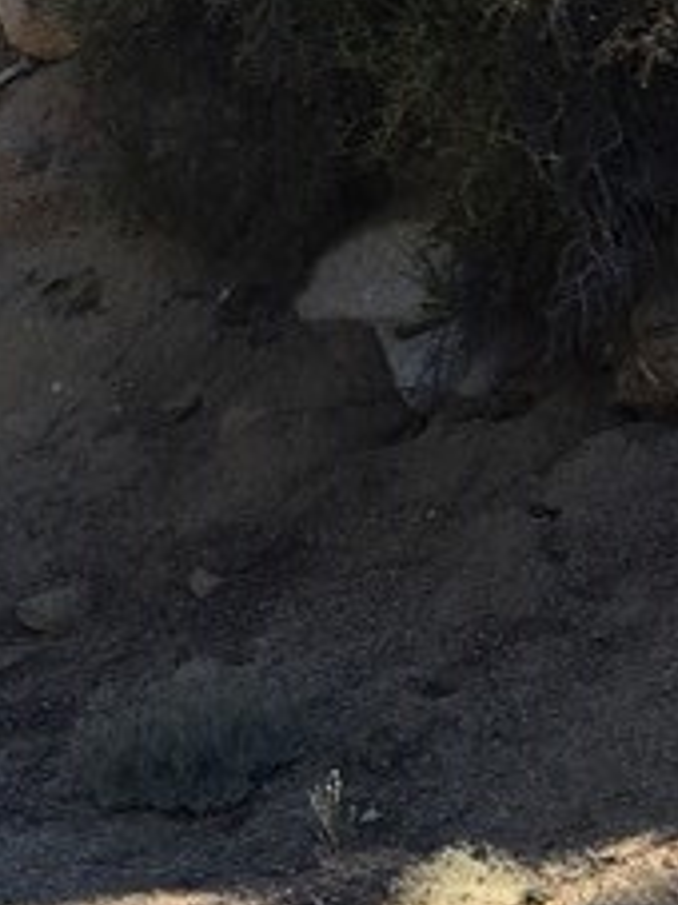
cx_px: 16
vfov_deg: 14.5
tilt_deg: +7.7
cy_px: -231
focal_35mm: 131
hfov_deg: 11.2
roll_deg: -1.1
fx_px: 3424
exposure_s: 1/411
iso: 25
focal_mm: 4.15
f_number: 2.2
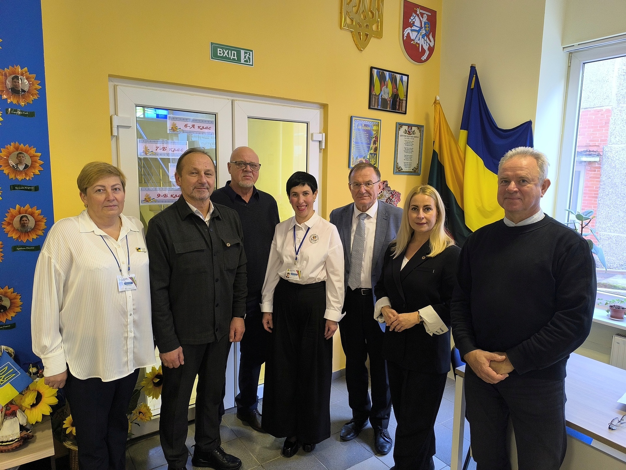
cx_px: 313
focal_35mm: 23
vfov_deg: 58.9
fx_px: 416
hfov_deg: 73.9
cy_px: 235
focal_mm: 6.14
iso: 1250
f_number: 1.65
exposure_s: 1/50
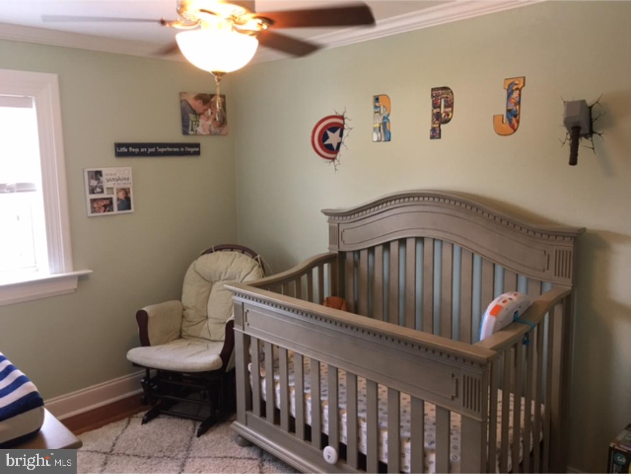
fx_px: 529
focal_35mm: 29
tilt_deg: -7.2
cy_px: 237
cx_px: 316
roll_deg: +1.2
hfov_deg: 61.7
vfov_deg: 48.2
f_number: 2.2
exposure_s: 1/17
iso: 50
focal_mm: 4.15
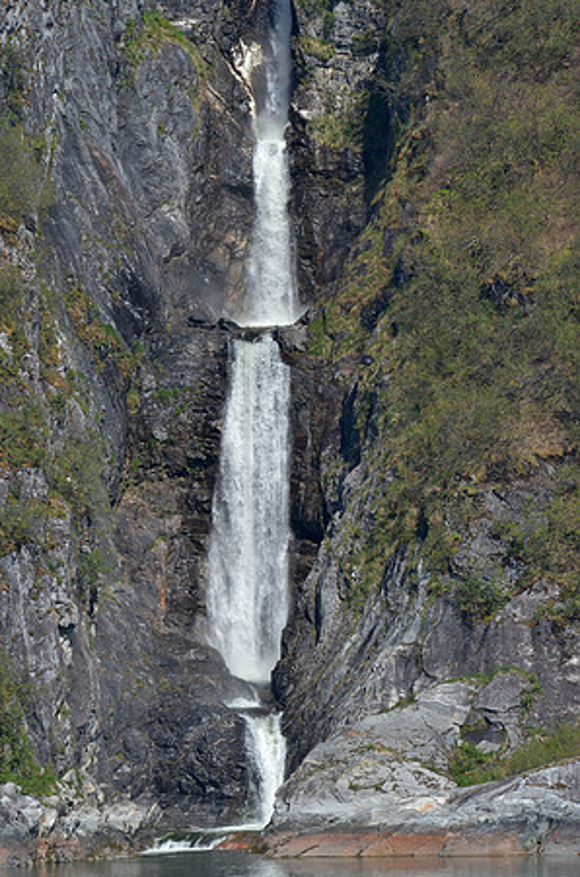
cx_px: 290
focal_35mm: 510
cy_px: 438
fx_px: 12381
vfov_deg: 4.1
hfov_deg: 2.7
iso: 800
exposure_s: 1/800
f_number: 14
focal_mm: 340
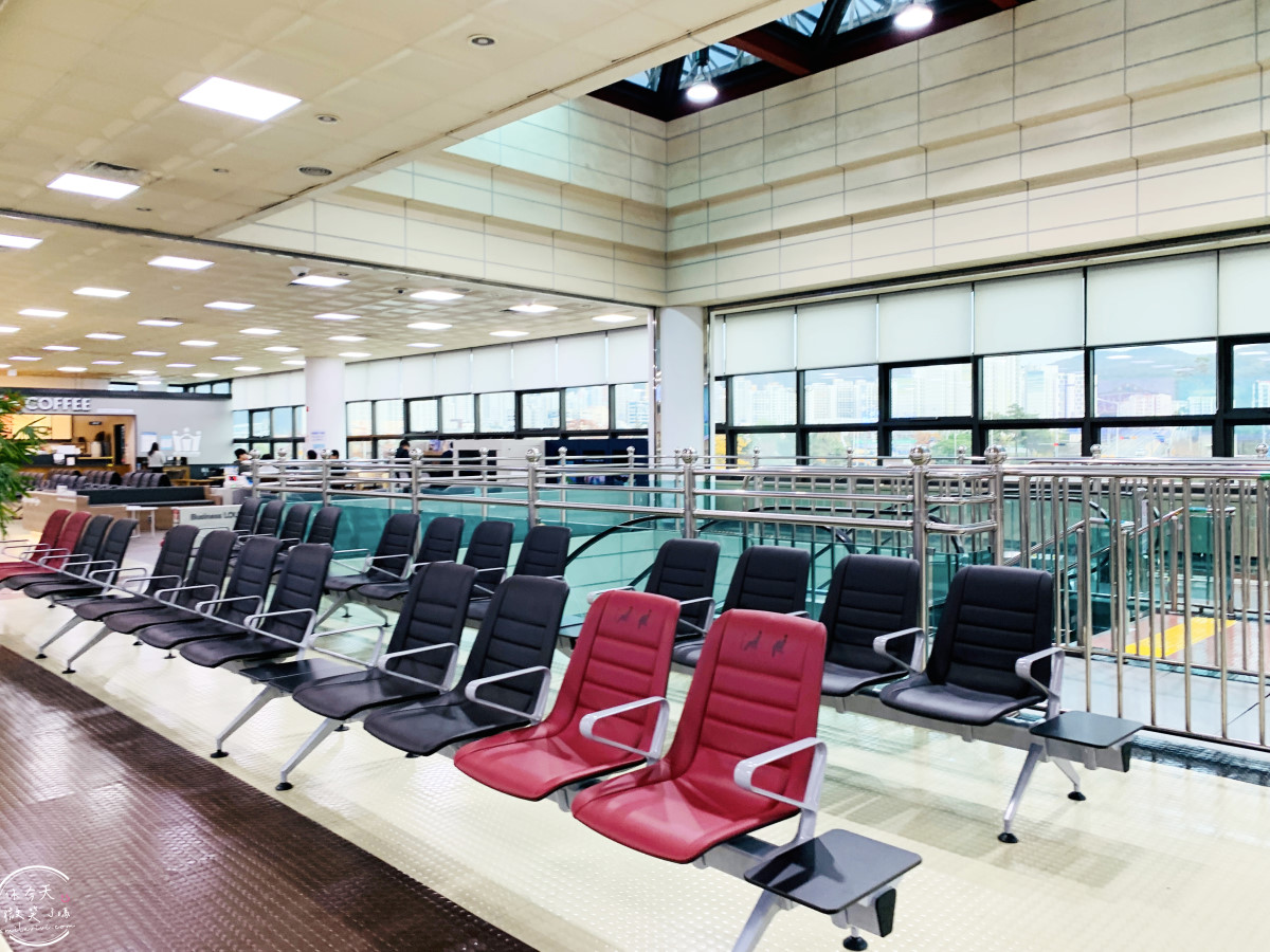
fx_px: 954
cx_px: 635
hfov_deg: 67.3
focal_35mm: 26
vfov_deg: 53.1
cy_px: 476
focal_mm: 4.25
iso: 50
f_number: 1.8
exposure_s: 1/60
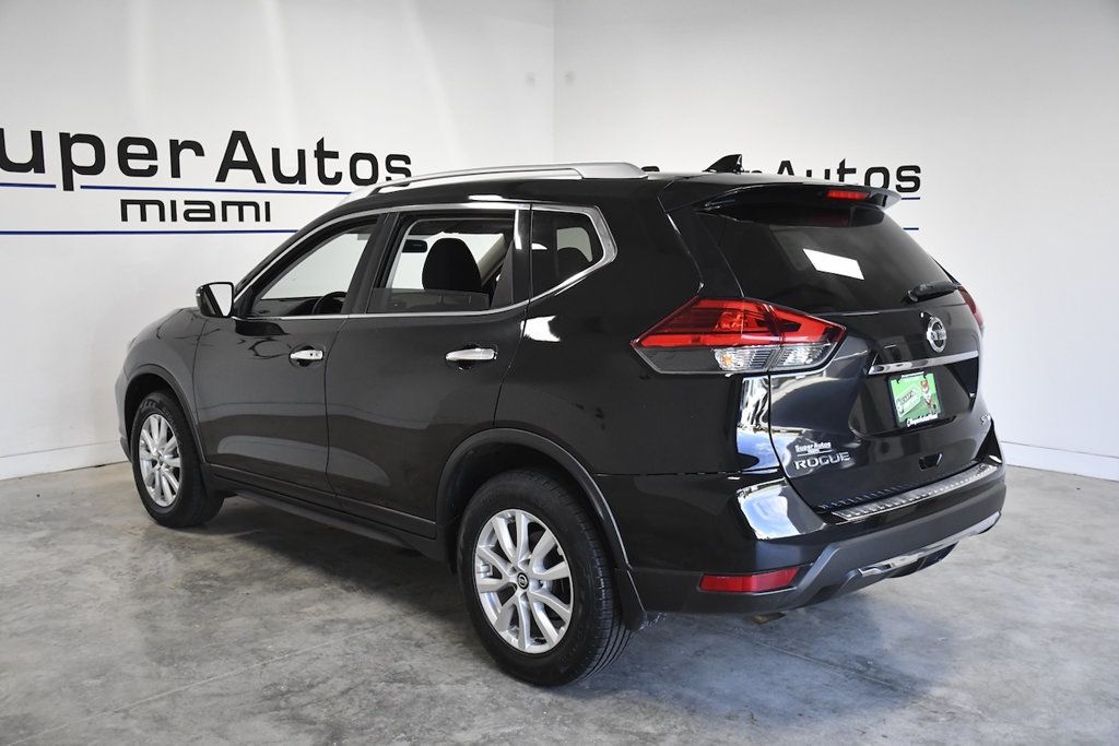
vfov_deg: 38.9
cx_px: 560
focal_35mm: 34
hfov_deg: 55.8
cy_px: 373
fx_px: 1057
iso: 2500
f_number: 3.8
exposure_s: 1/1250
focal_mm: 23
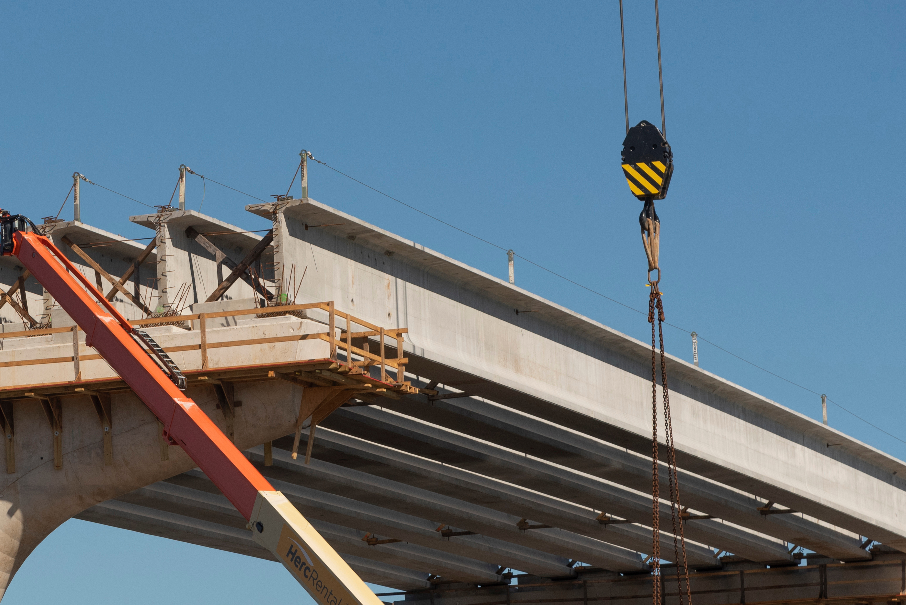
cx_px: 77
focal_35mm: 160
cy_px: 494
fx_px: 4028
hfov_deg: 12.7
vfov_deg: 8.6
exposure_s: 1/1000
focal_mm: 82
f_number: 10
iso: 320
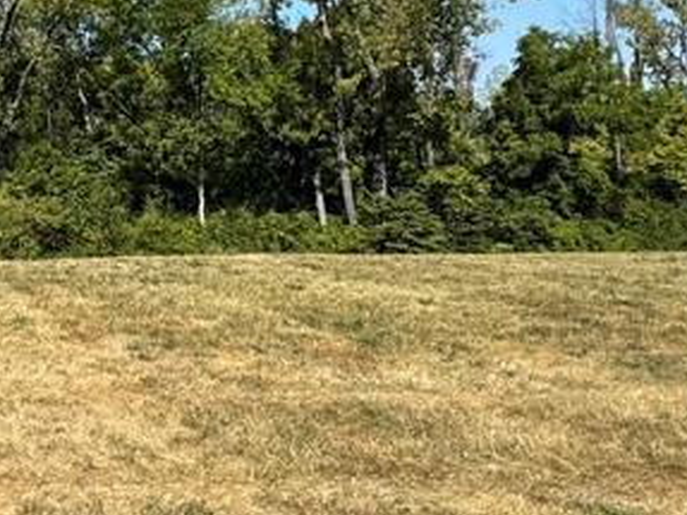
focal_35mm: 50
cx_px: -84
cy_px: 151
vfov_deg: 28.8
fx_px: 992
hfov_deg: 33.0
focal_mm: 2.22
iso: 50
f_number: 2.2
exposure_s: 1/1832
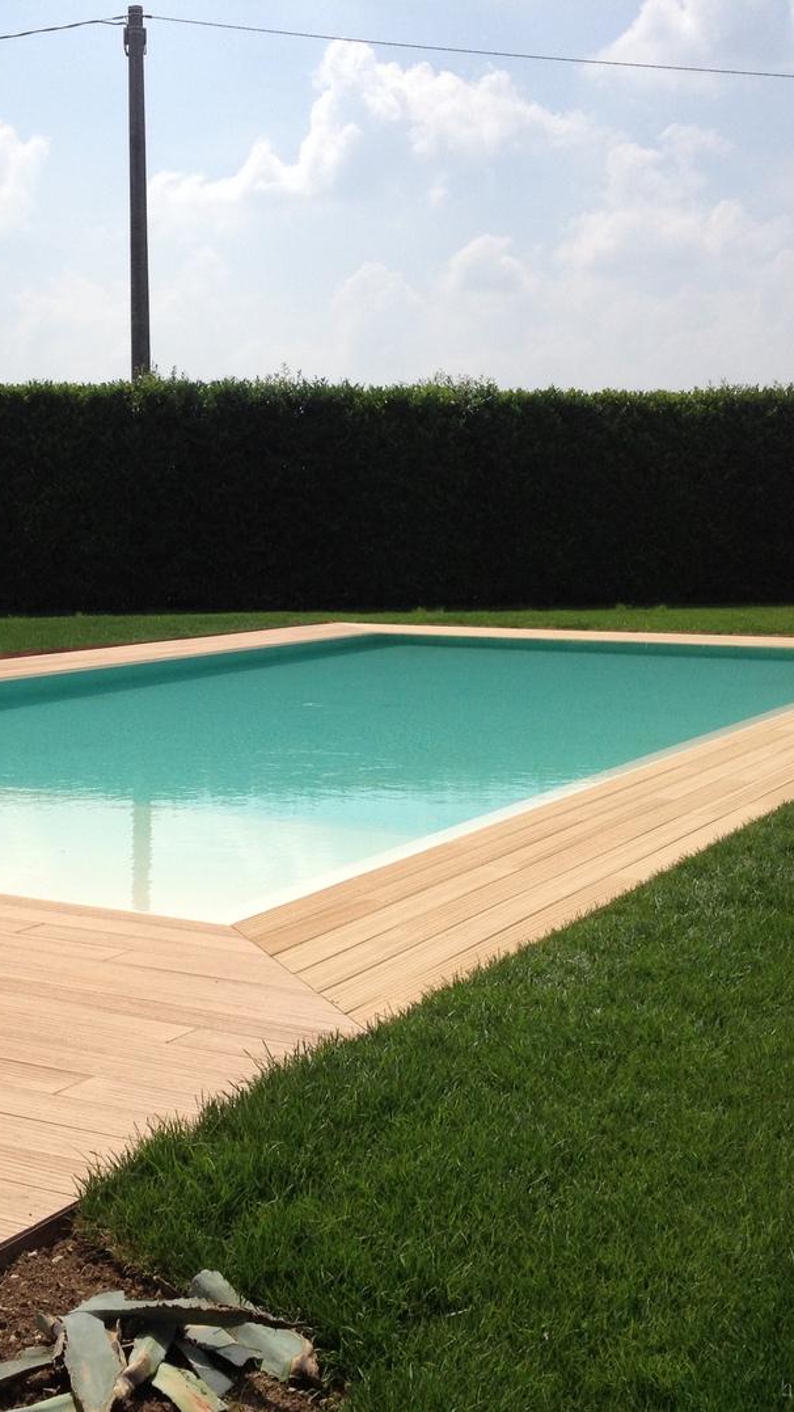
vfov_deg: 40.6
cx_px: 176
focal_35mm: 51
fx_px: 1908
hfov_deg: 23.2
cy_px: 705
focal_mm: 4.28
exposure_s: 1/3247
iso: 64
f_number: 2.4
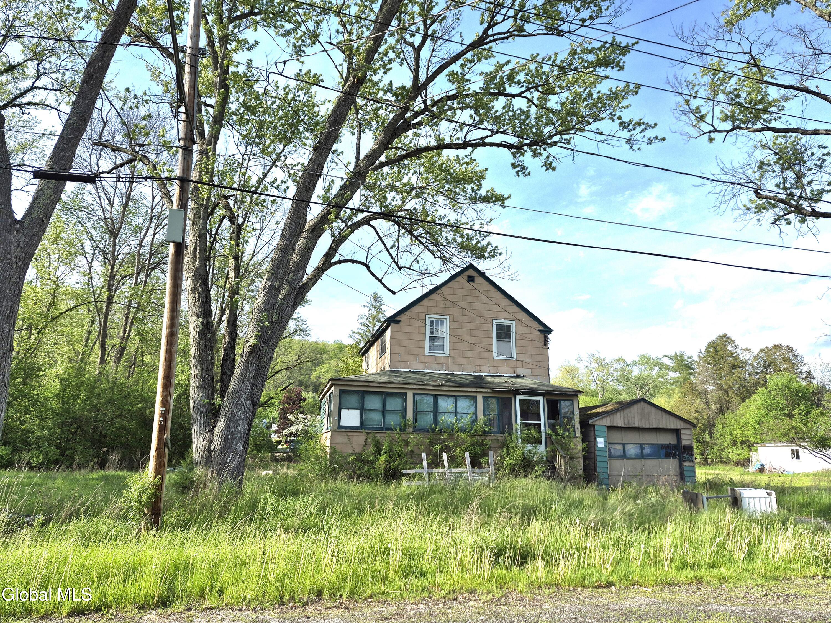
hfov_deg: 73.9
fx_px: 552
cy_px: 312
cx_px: 416
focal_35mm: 23
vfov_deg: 58.9
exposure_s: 1/5000
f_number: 1.8
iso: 80
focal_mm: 5.4
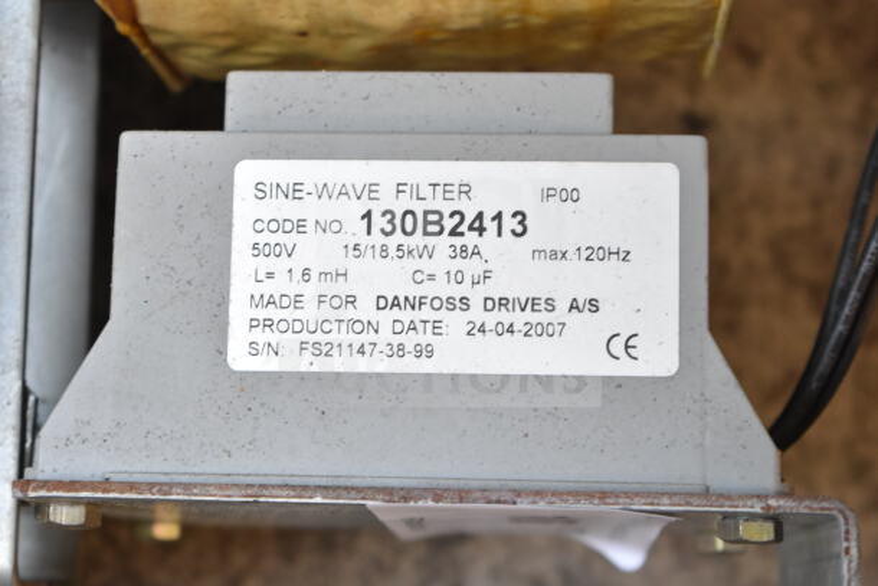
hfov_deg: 24.6
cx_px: 439
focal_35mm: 82
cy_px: 293
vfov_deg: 16.6
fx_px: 2012
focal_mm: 55
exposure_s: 1/100
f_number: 5.6
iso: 1800
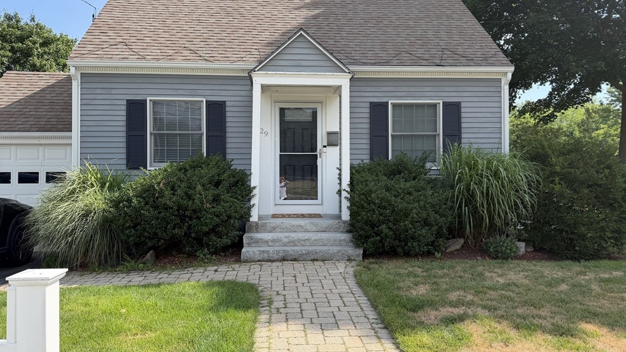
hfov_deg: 69.9
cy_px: 172
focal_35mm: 27
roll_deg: +0.3
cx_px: 309
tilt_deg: +0.2
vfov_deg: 42.9
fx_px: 448
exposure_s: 1/2703
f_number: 1.78
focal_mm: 6.76
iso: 100
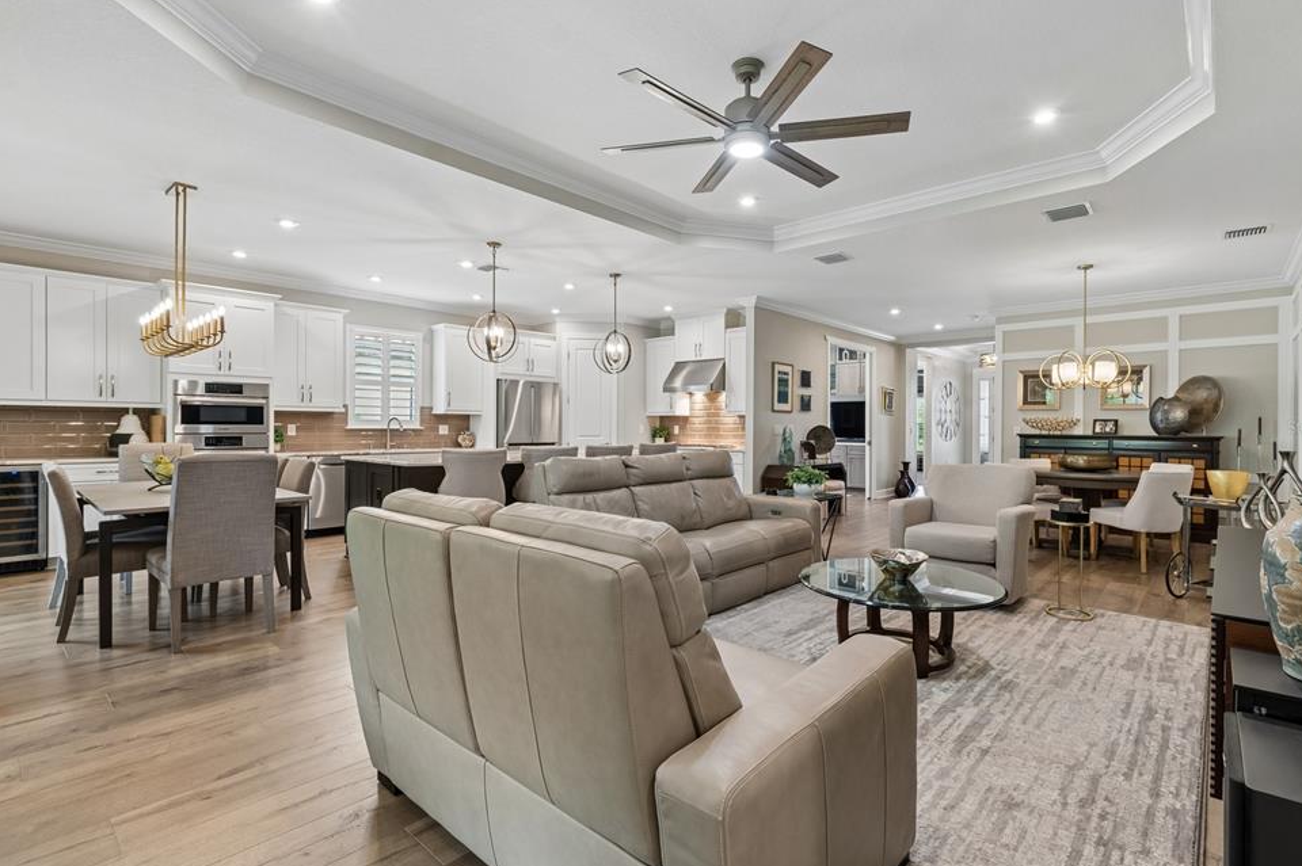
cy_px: 427
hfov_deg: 96.7
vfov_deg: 73.7
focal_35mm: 16
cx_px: 670
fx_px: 578
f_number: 7.1
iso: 100
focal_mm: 10
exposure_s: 1/2
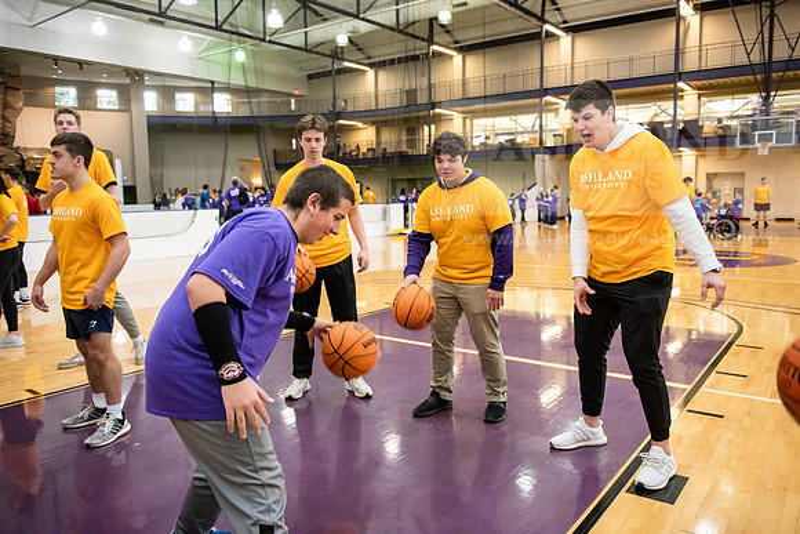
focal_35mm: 27
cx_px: 400
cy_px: 267
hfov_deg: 67.4
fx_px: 600
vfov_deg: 48.0
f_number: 3.2
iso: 2500
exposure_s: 1/160
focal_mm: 27
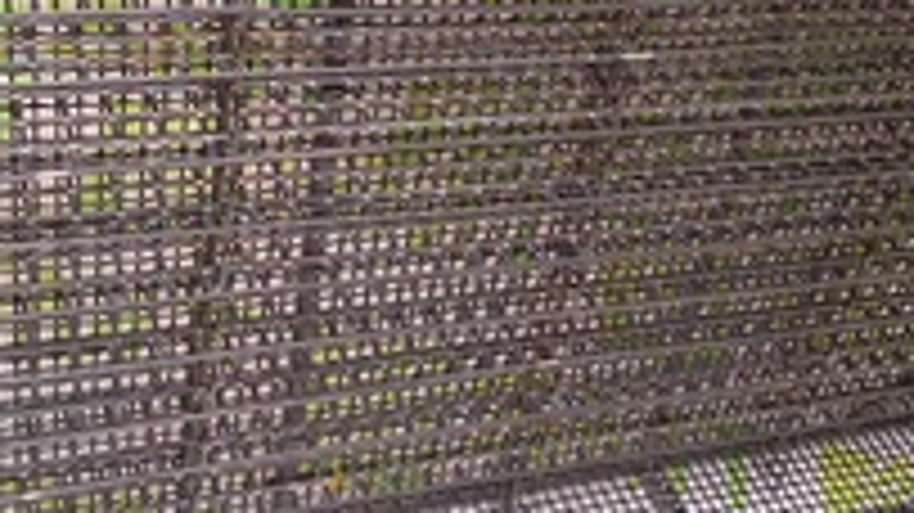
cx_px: 522
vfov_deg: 19.9
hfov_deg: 34.8
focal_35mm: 60
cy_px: 158
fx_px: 1454
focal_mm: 2.91
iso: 50
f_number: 1.9
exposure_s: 1/120
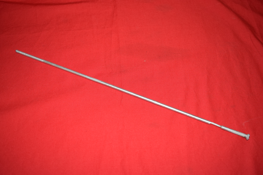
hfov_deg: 51.3
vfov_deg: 35.5
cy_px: 88
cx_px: 132
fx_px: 274
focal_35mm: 38
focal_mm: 25
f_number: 5
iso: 640
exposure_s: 1/200
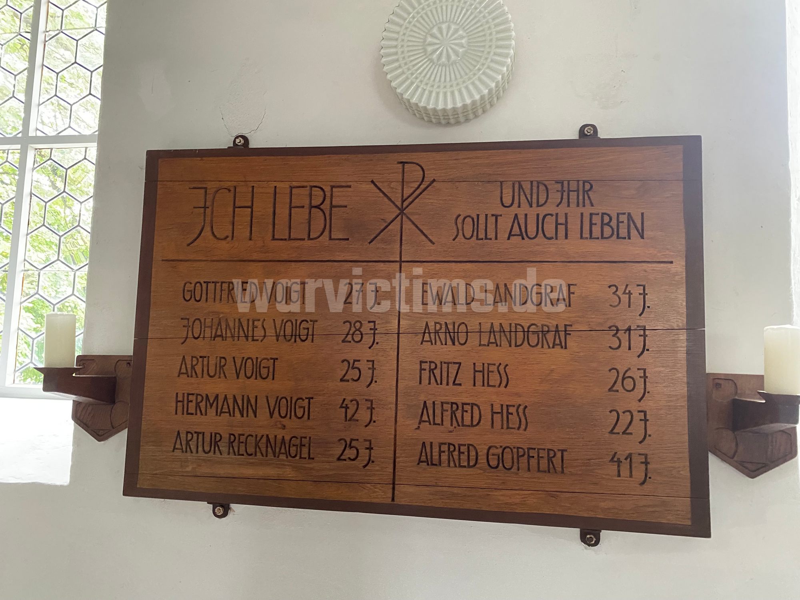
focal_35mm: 26
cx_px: 400
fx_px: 601
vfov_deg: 53.1
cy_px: 300
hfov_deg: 67.3
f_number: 1.8
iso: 640
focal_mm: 4.25
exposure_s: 1/30
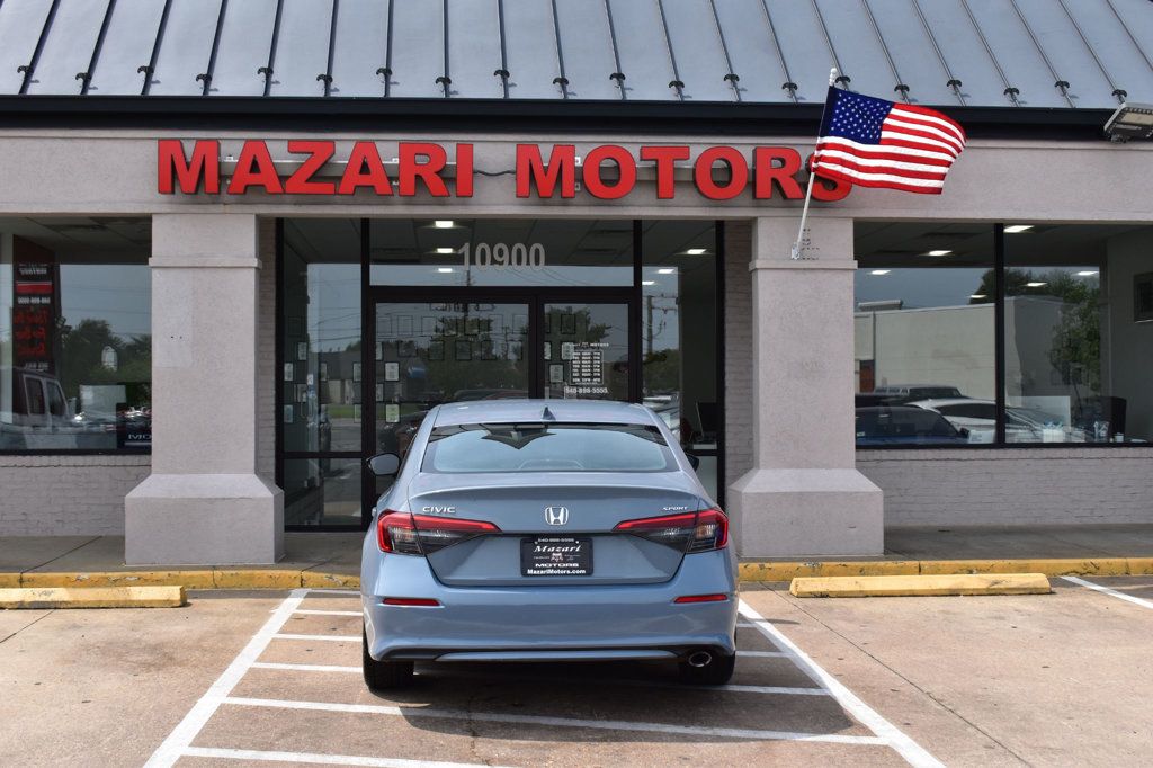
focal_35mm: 45
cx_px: 576
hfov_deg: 43.6
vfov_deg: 29.8
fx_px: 1441
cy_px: 384
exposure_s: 1/500
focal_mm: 30
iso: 400
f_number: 11
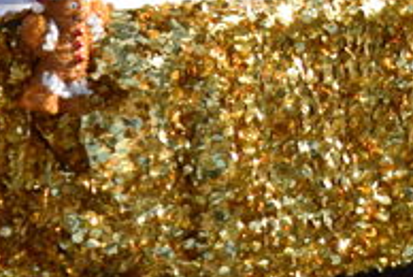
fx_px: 5849
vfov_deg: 2.7
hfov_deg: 4.0
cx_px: -149
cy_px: -537
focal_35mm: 509
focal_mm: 55
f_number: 5
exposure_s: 1/1250
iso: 400
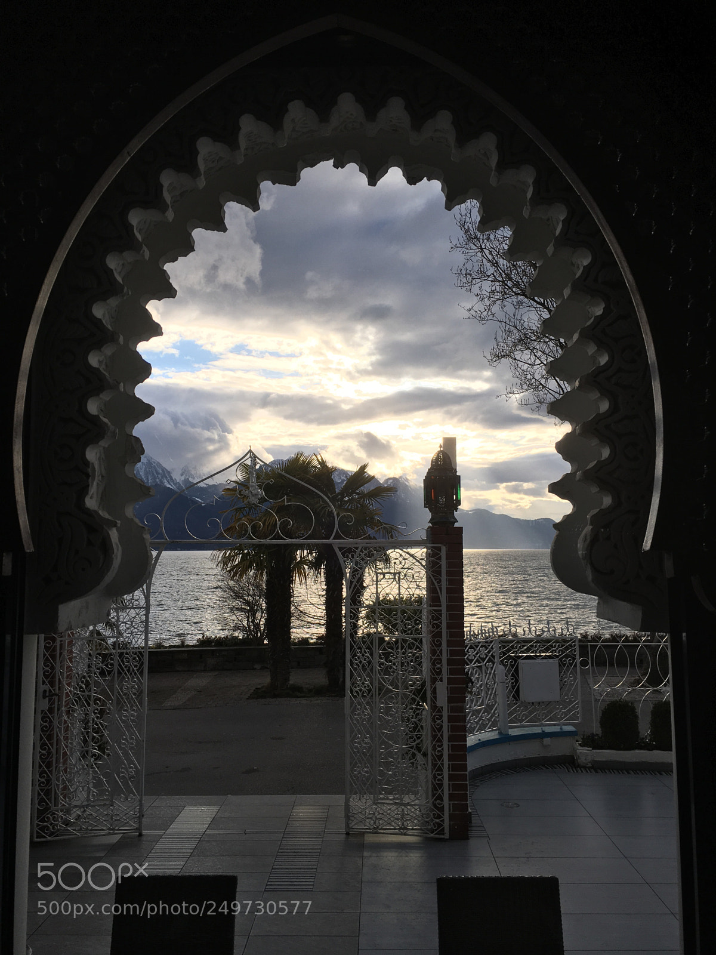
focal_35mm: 29
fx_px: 800
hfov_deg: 48.2
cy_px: 478
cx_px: 358
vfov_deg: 61.7
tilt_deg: +4.6
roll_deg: -0.3
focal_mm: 4.15
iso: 25
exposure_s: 1/864
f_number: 2.2
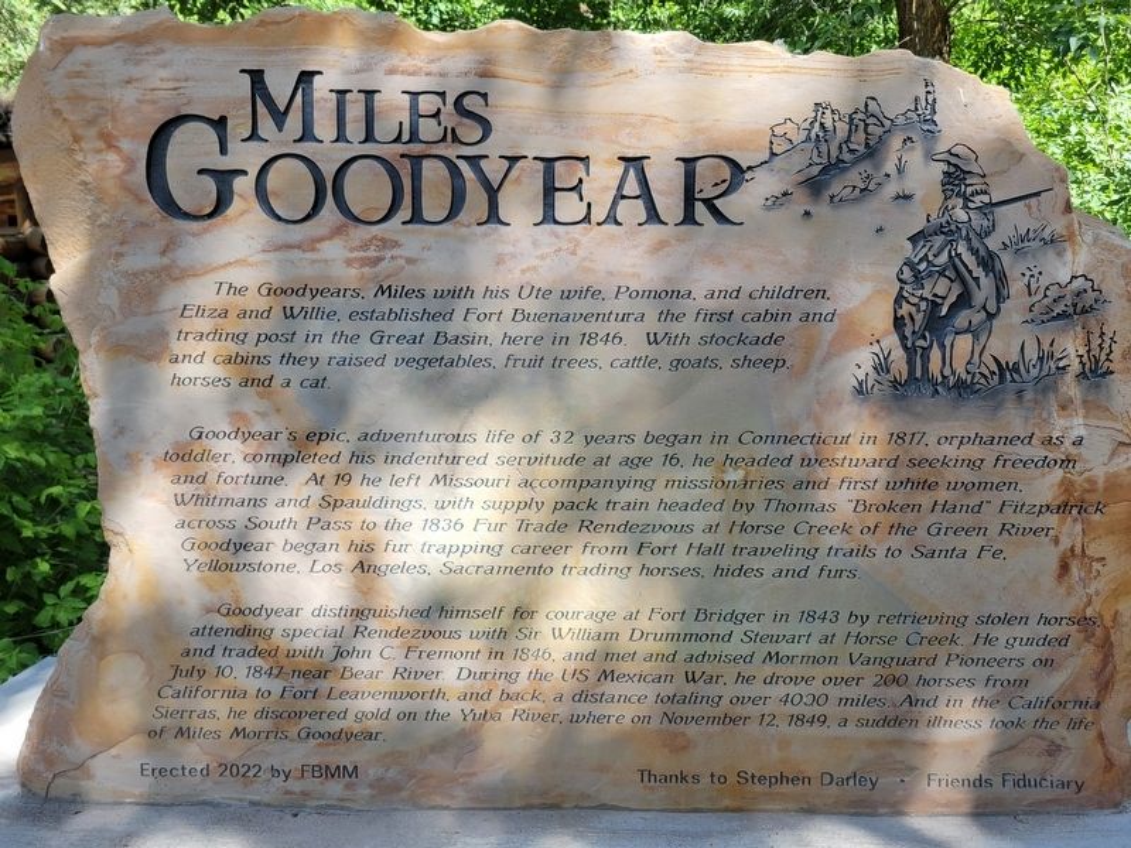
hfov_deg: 67.3
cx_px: 566
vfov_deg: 53.1
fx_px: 849
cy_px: 424
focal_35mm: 26
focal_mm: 5.4
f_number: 1.8
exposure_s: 1/424
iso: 40
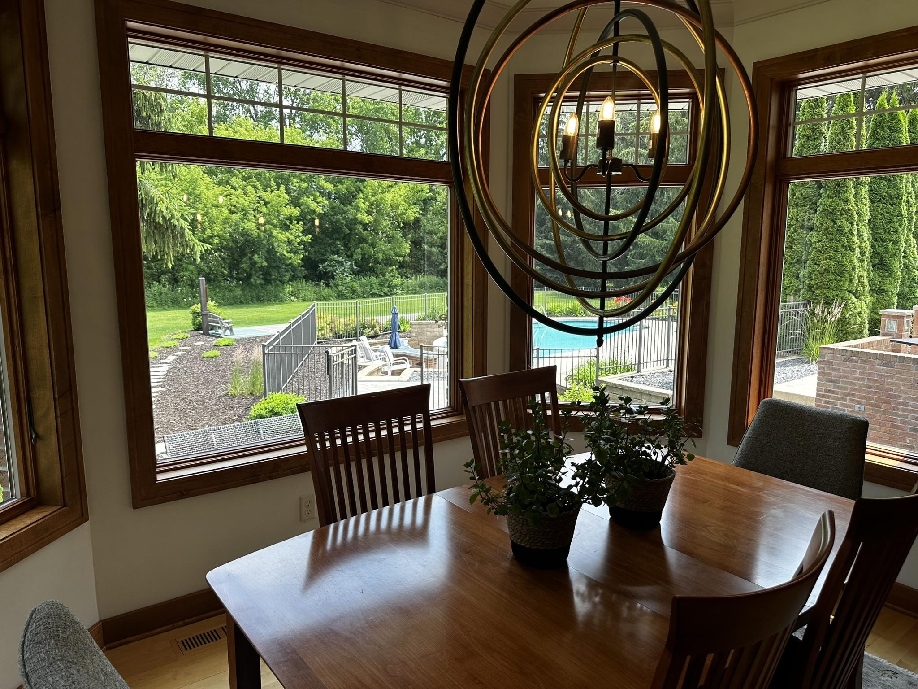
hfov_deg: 71.6
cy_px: 344
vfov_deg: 56.8
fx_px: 636
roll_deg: -0.4
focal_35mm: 24
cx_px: 459
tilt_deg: -9.2
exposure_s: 1/441
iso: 80
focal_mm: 6.86
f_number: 1.78
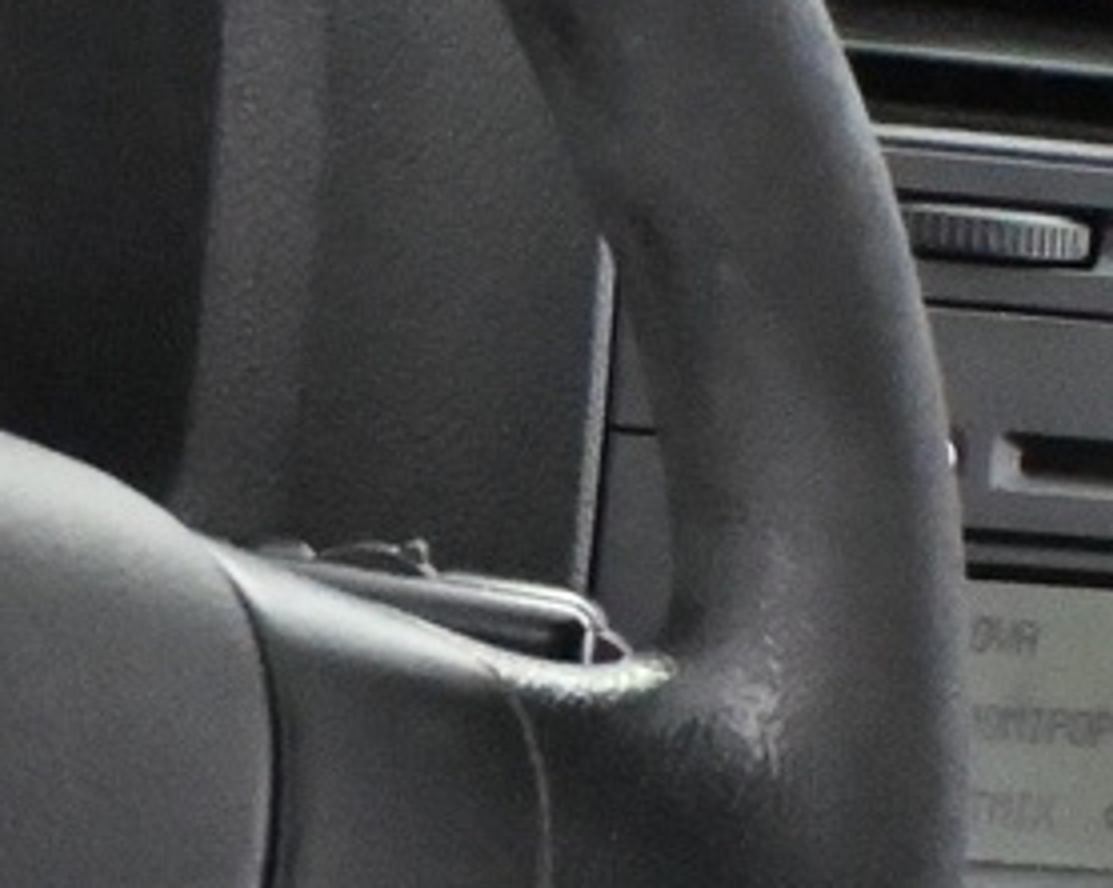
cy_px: 760
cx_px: -737
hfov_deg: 8.2
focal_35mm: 230
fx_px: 7571
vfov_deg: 6.7
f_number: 4.5
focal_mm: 28
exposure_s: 1/60
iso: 11400
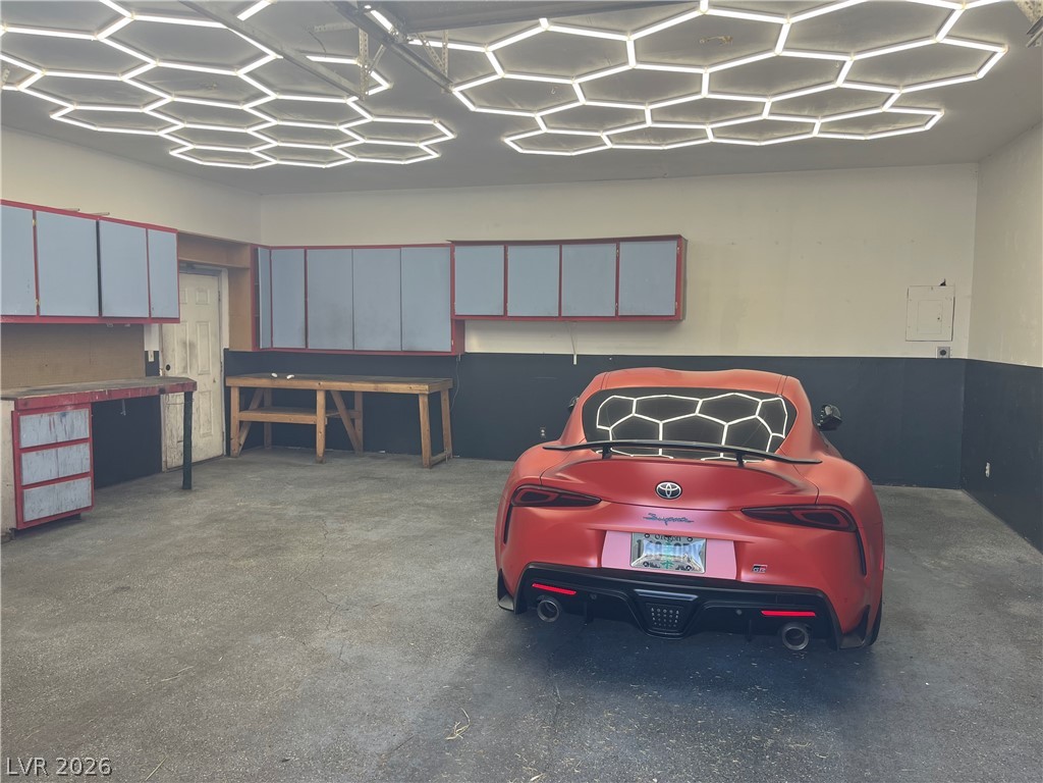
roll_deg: -0.2
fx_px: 783
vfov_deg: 53.1
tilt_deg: -4.6
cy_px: 392
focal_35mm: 26
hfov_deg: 67.3
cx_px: 522
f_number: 1.6
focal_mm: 5.1
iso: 40
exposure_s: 1/285
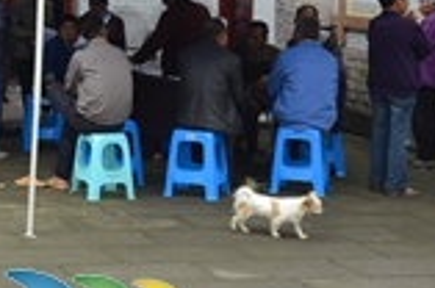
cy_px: -10
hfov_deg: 15.9
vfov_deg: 11.3
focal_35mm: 120
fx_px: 1442
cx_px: -202
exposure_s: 1/320
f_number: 9
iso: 1600
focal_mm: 25
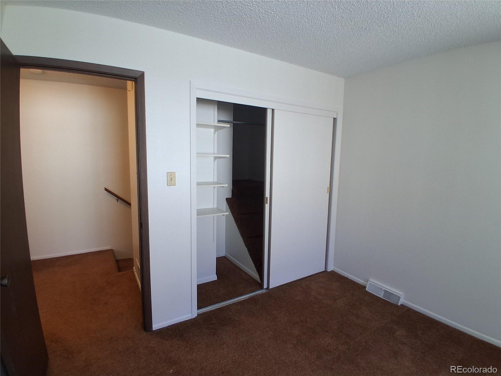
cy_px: 188
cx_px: 250
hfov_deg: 91.0
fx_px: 246
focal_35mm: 17
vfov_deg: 74.7
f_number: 2.2
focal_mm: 1.4
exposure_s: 1/60
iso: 125
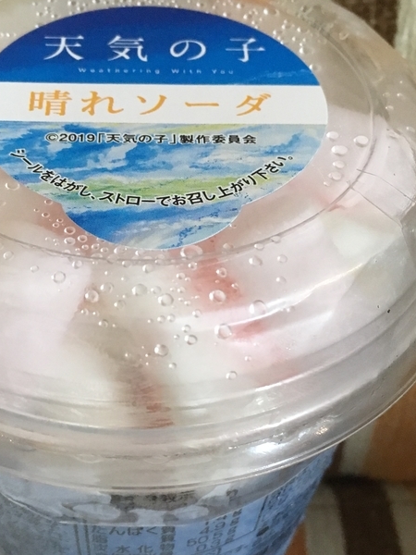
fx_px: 929
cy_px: 325
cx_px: 143
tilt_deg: -65.3
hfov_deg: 25.1
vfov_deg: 33.2
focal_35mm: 58
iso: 160
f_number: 2.2
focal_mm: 4.15
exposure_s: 1/30
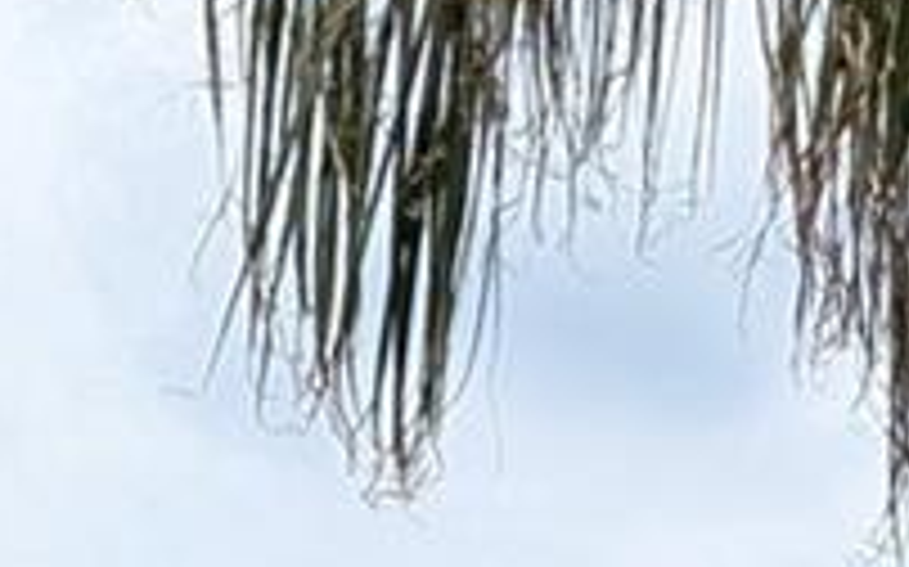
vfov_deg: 5.9
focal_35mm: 201
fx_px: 4977
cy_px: 1840
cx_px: 1476
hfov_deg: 10.0
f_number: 1.68
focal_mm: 6.9
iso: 33
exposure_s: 1/1435
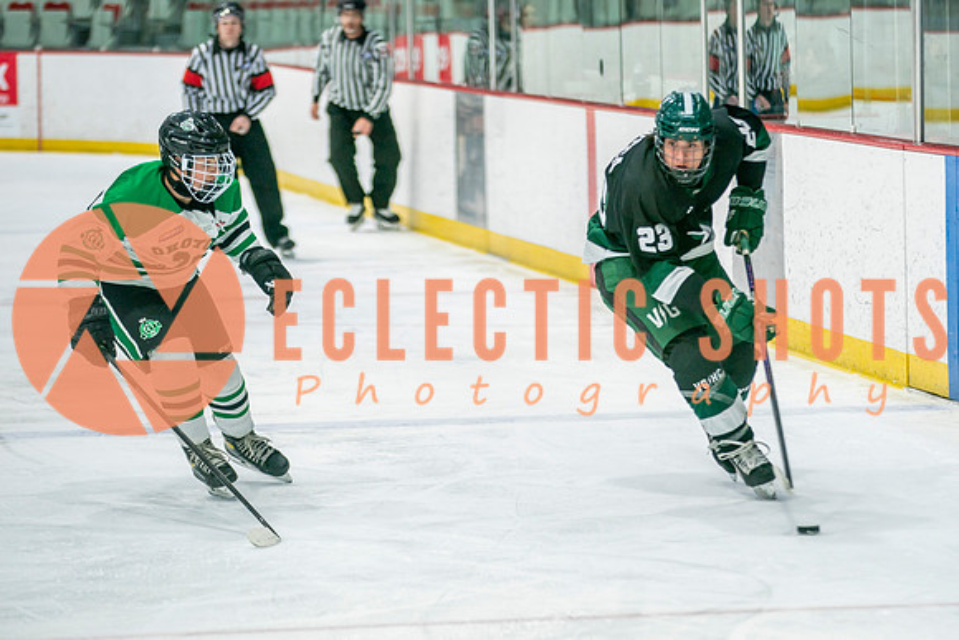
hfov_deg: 10.7
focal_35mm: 191
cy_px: 309
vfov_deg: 7.2
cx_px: 624
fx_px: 5096
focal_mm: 142
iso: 500
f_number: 3.2
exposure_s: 1/640
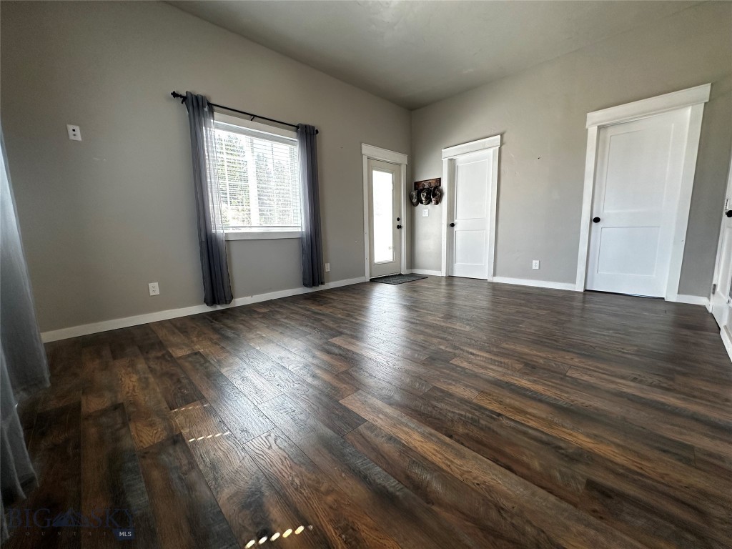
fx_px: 296
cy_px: 274
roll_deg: +1.2
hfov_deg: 102.1
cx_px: 366
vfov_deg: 85.7
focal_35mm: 14
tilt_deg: -8.0
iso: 160
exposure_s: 1/120
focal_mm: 2.22
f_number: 2.2
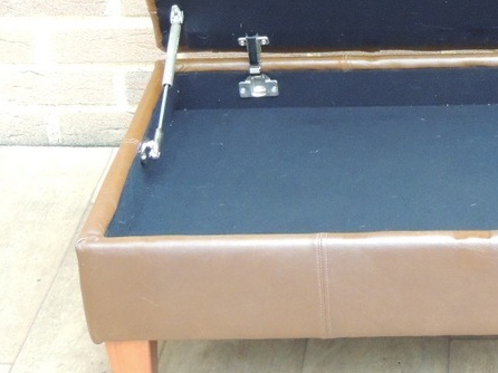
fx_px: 1553
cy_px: 78
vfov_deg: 13.6
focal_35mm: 108
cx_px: 449
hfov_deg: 17.9
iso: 800
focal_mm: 8.3
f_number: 3.5
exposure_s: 1/60
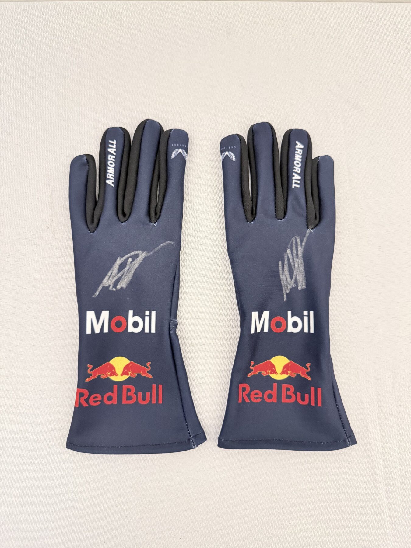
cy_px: 274
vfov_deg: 71.6
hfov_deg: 56.8
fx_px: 380
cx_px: 206
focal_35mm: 24
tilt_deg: -85.4
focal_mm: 6.76
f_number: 1.78
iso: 640
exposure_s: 1/33
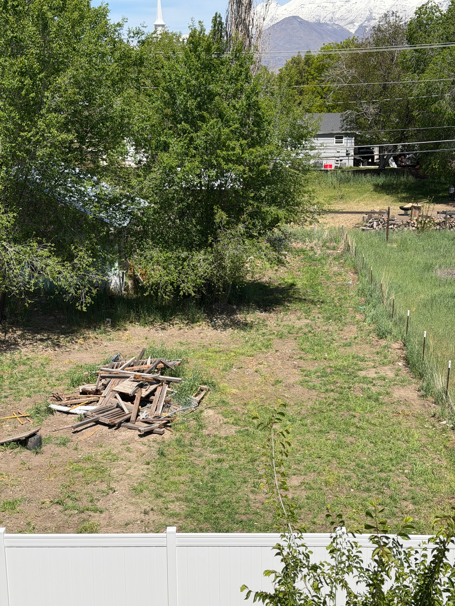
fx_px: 841
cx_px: 228
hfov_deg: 30.3
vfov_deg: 39.7
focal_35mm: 48
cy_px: 303
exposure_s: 1/4587
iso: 80
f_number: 1.78
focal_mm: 6.76
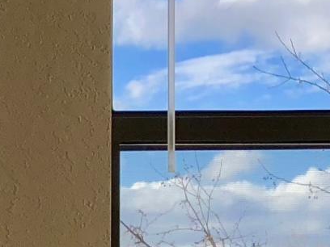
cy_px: 394
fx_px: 1964
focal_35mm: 206
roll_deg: +0.0
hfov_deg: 8.3
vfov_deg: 7.1
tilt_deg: -2.8
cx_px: -631
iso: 20
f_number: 1.8
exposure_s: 1/1333
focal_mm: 4
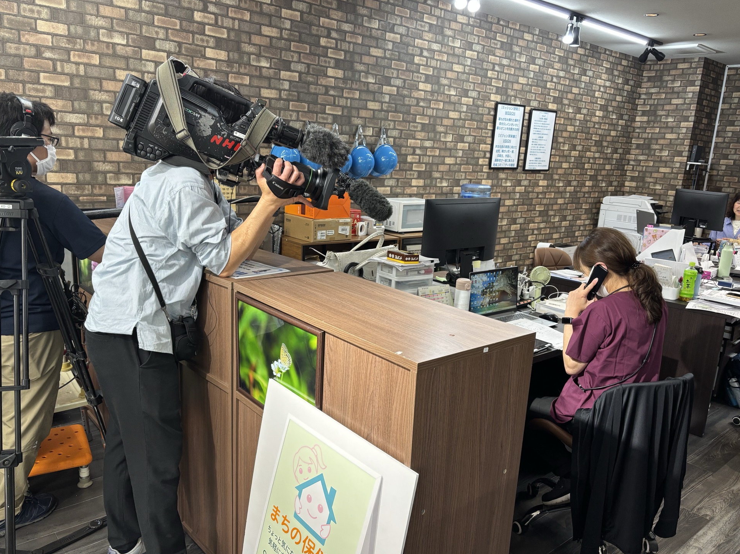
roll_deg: -3.4
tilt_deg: -13.4
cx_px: 368
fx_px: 577
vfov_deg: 51.3
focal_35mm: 27
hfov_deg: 65.3
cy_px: 286
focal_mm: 5.96
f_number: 1.6
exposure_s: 1/50
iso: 125
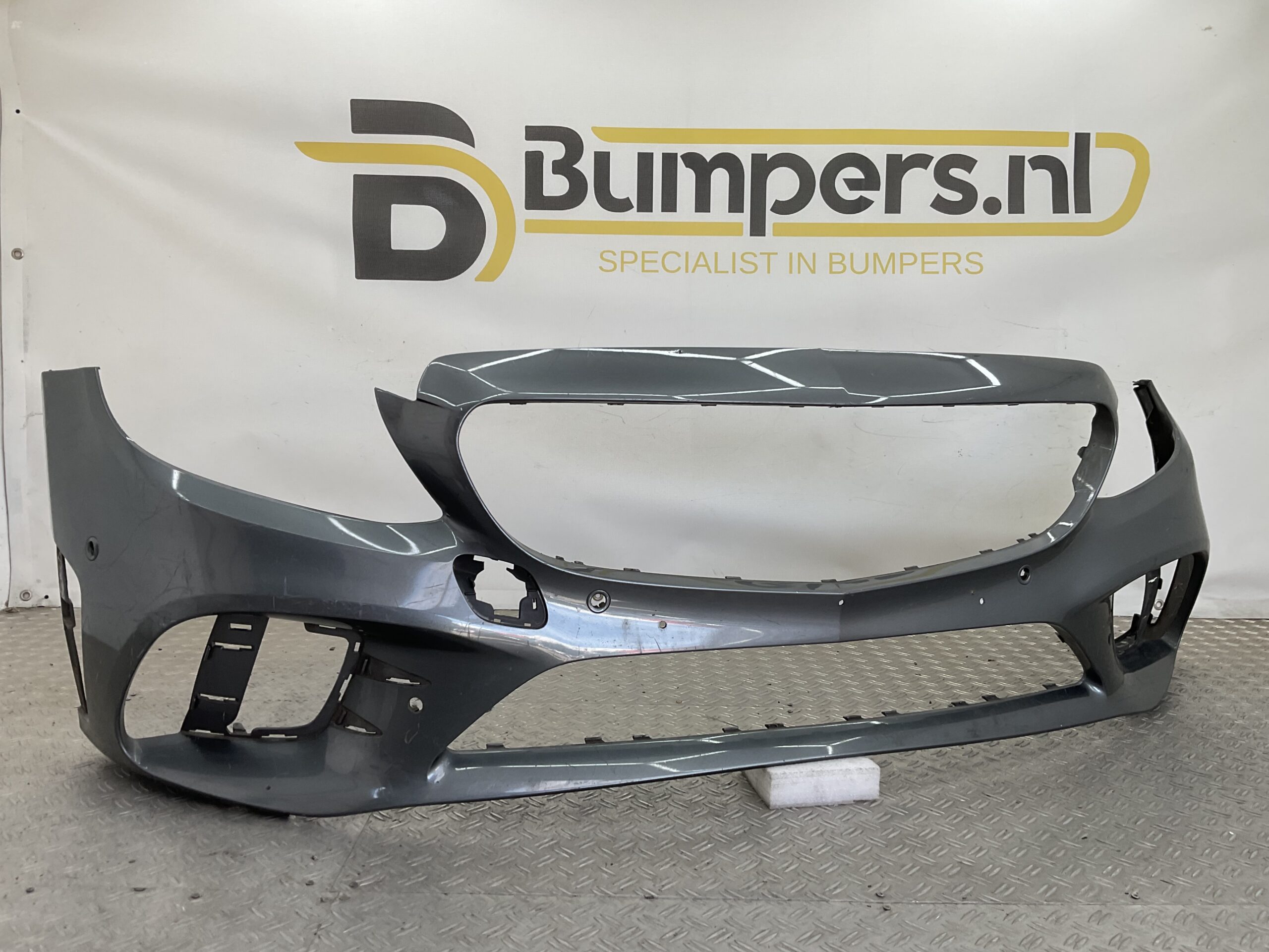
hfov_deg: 61.7
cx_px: 634
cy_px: 476
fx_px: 1063
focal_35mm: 29
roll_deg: -0.2
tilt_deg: -6.9
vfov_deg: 48.2
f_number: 1.8
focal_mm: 3
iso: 16
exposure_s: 1/165
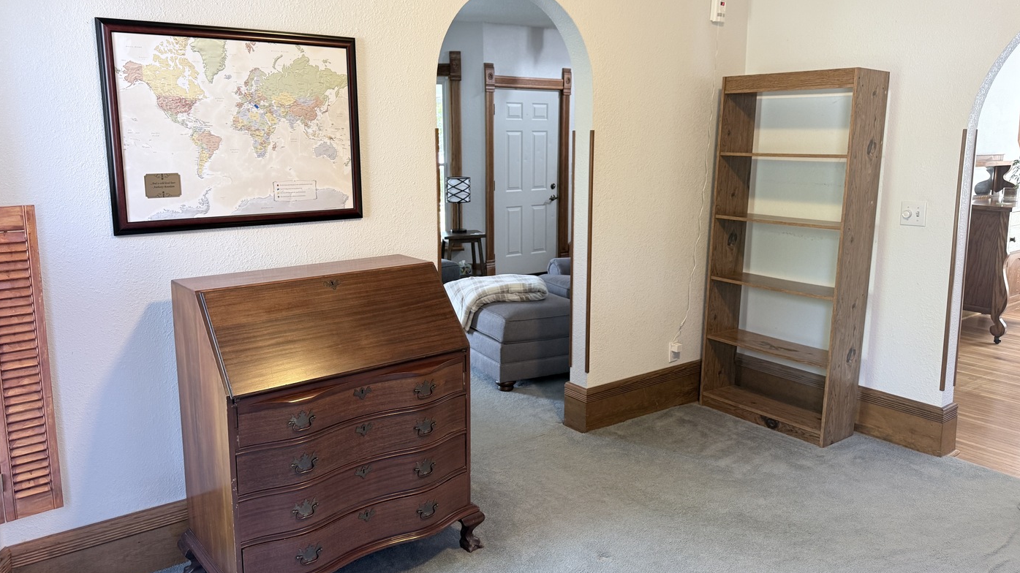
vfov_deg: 42.8
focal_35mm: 27
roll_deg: +0.6
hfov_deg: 69.9
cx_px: 494
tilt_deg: -8.3
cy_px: 249
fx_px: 730
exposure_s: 1/60
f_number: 1.78
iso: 200
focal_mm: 6.76
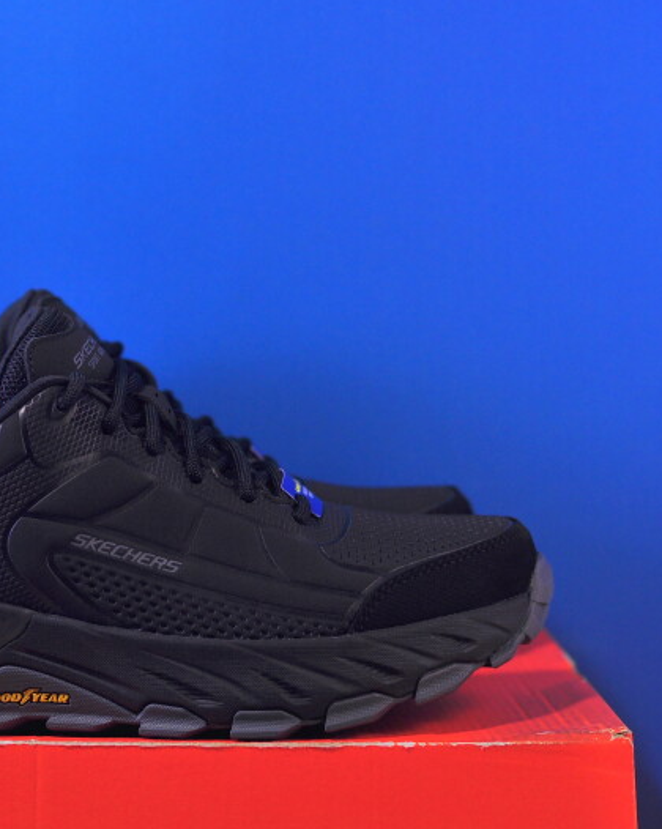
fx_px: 2624
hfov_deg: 14.3
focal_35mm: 107
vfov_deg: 18.0
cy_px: 415
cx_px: 113
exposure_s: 1/320
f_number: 3.2
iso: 250
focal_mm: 50
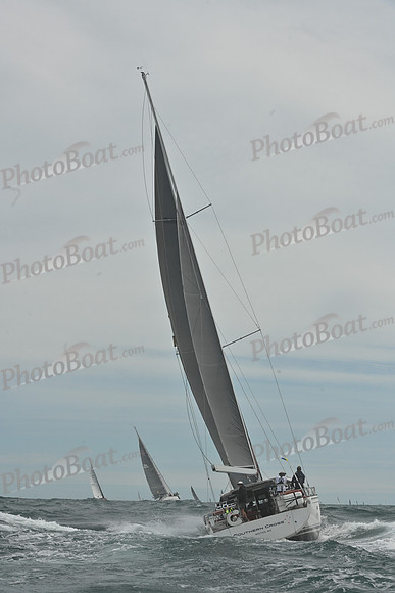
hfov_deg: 19.5
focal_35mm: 70
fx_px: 1151
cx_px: 198
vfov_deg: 28.8
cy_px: 296
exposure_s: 1/1250
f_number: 11
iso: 320
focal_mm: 70
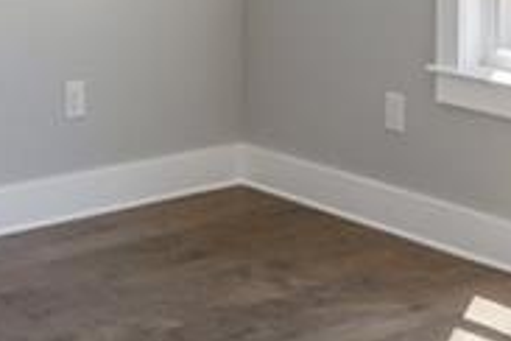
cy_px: -239
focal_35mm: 95
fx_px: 1348
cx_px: 117
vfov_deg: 13.2
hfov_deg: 21.2
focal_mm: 17
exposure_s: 1/100
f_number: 9
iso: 320
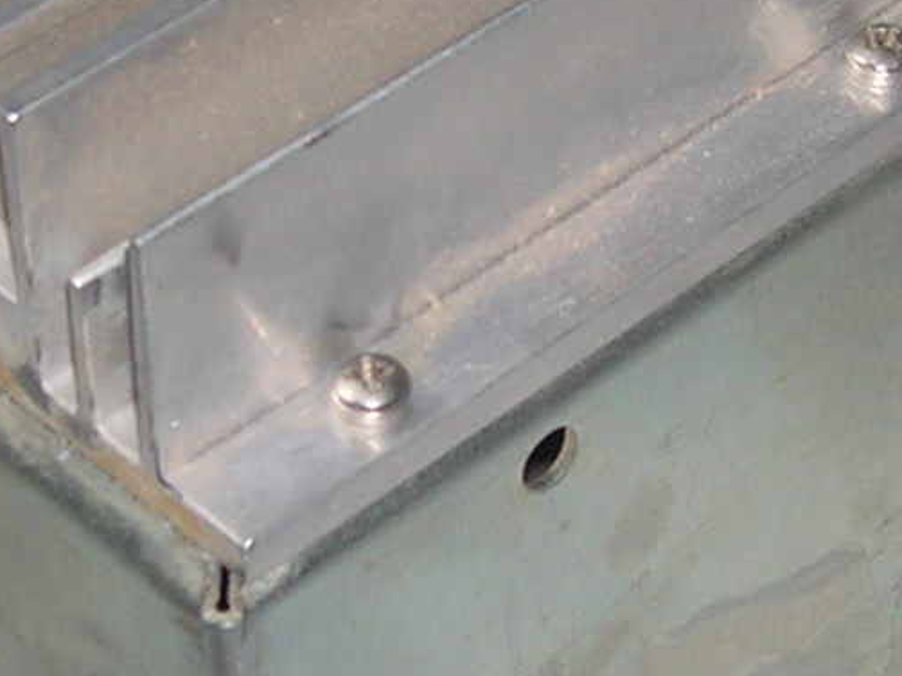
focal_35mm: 155
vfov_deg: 9.6
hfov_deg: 12.7
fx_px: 4037
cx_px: 600
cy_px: 232
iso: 50
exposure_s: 1/60.1
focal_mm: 5.7
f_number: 2.9
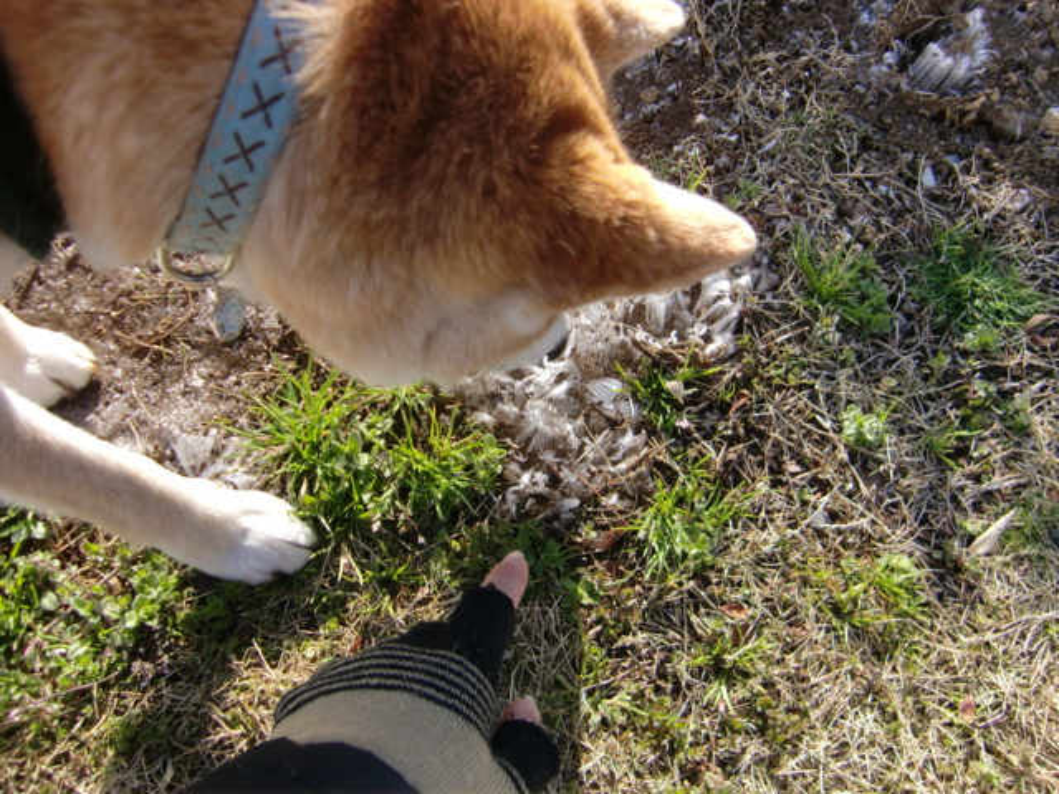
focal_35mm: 28
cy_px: 397
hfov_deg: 63.4
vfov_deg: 49.7
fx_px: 857
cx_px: 530
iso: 64
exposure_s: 1/320
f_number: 2.6
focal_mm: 4.9
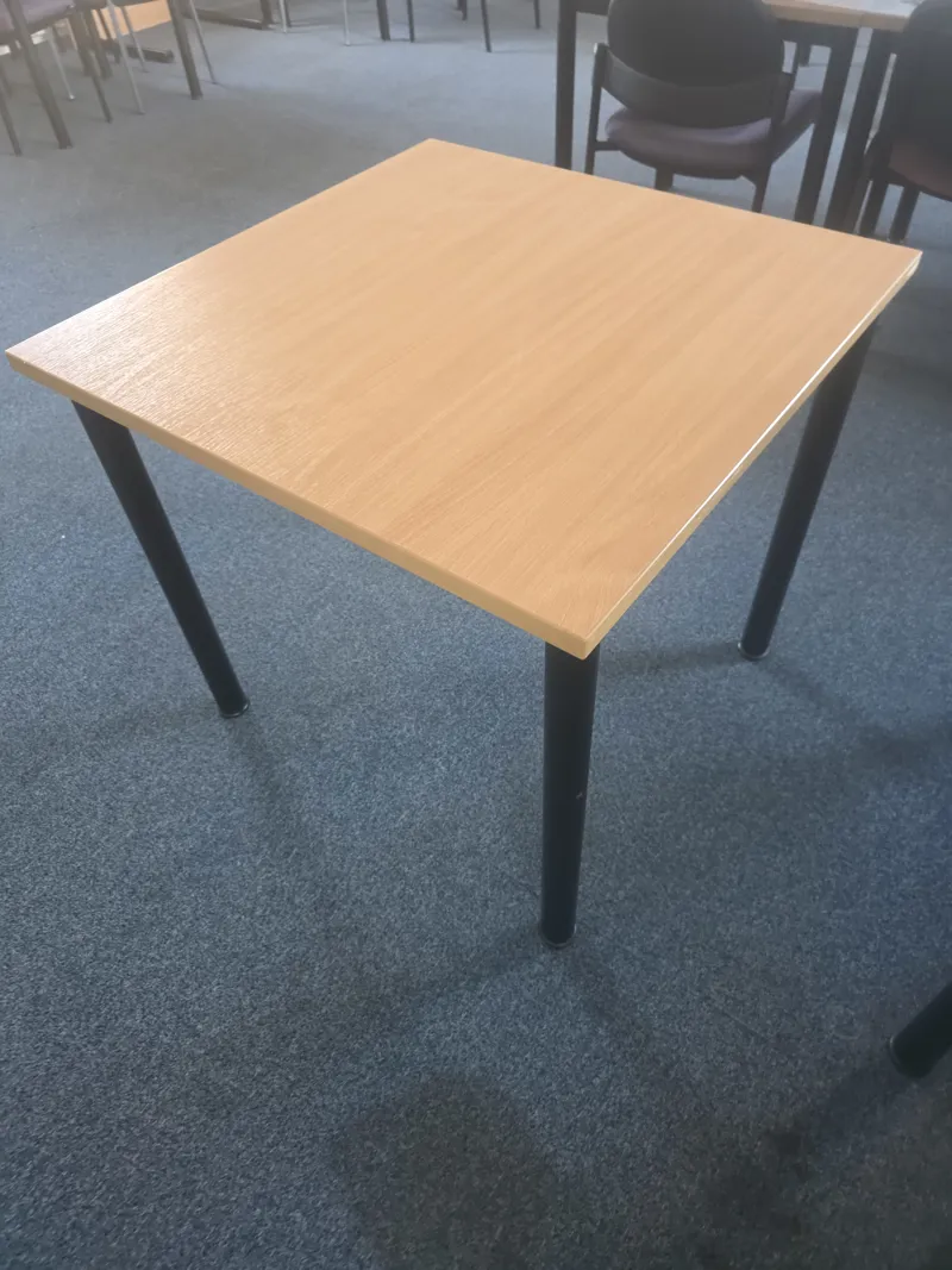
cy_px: 635
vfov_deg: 73.9
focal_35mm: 23
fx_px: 844
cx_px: 476
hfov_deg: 58.9
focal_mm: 6.3
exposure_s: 1/50
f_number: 1.7
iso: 320
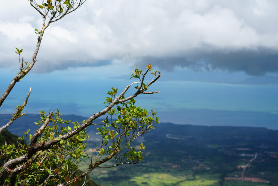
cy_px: 93
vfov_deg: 27.5
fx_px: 378
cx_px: 139
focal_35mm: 49
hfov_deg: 40.3
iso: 100
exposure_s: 1/800
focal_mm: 49
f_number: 5
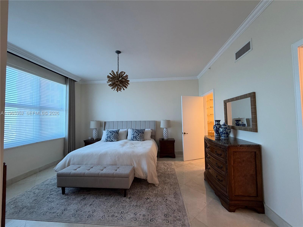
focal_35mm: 14
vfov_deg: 85.7
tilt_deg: +1.6
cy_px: 114
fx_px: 123
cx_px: 152
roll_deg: +1.9
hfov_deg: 102.1
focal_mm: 2.22
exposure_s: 1/120
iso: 250
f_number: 2.2
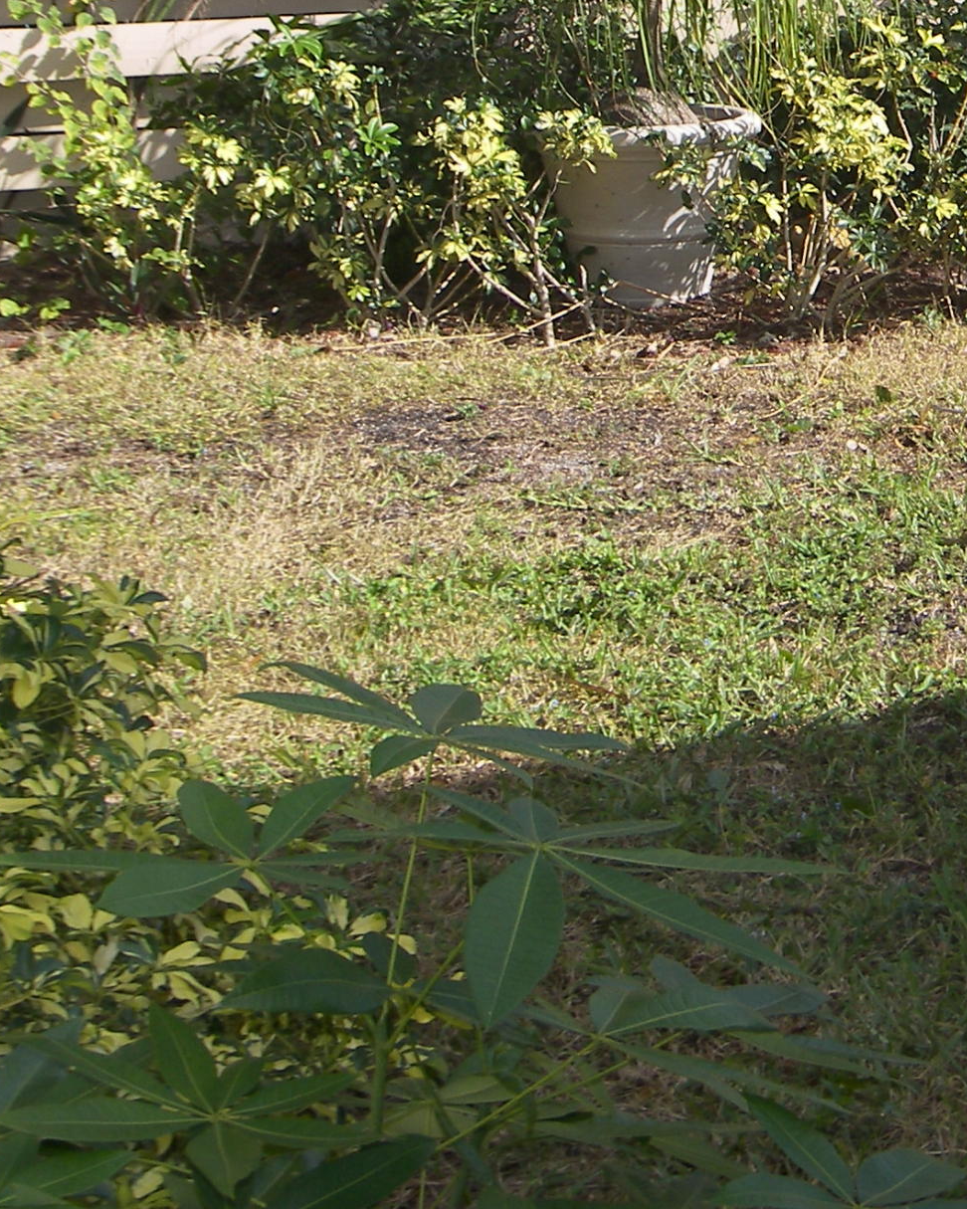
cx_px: 940
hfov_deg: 16.1
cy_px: 115
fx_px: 3363
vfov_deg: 20.0
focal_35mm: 94
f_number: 3.2
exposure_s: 1/640
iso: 50
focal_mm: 8.3
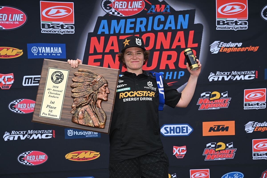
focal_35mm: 51
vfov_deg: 26.5
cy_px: 89
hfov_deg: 38.9
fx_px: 378
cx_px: 134
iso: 320
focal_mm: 51
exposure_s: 1/640
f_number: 7.1
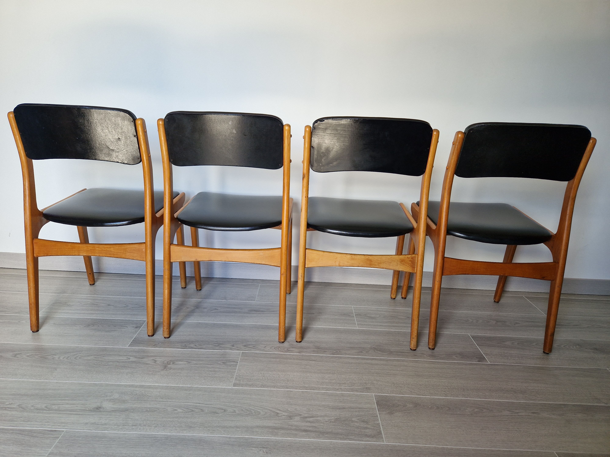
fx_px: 405
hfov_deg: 73.9
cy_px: 228
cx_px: 305
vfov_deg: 58.9
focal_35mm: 23
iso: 50
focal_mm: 5.4
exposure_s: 1/473
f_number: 1.8
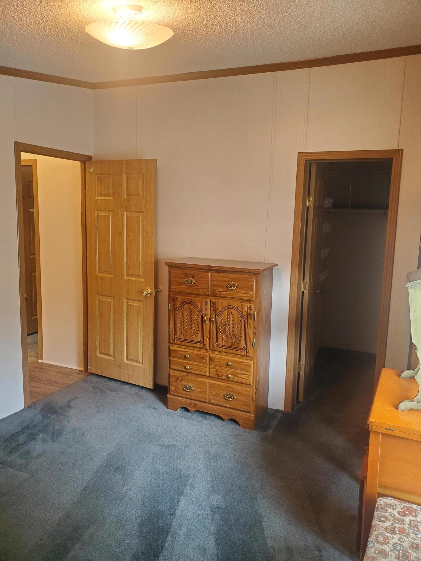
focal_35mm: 26
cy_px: 280
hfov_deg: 53.1
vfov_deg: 67.3
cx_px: 210
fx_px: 422
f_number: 2.4
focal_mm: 4.3
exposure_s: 1/40
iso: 250
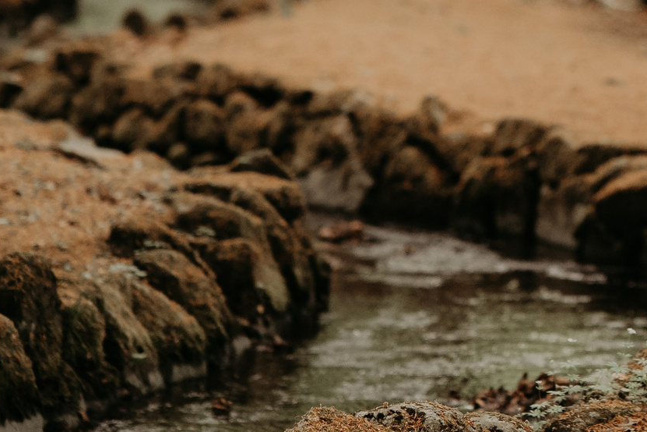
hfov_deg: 7.8
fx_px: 4708
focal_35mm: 262
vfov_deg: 5.2
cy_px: -33
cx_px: 728
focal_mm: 85
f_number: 1.8
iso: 1000
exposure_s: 1/200
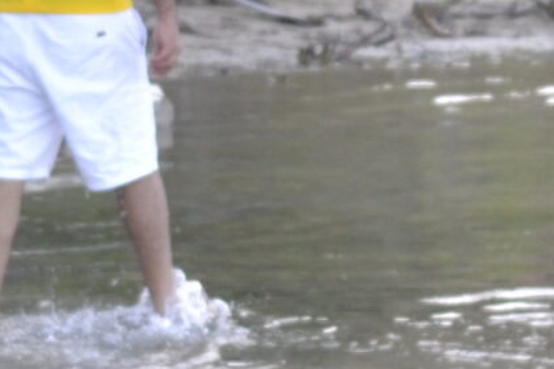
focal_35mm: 320
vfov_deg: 4.3
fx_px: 4925
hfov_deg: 6.4
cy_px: -263
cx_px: 335
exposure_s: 1/250
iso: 400
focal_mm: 35
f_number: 2.8
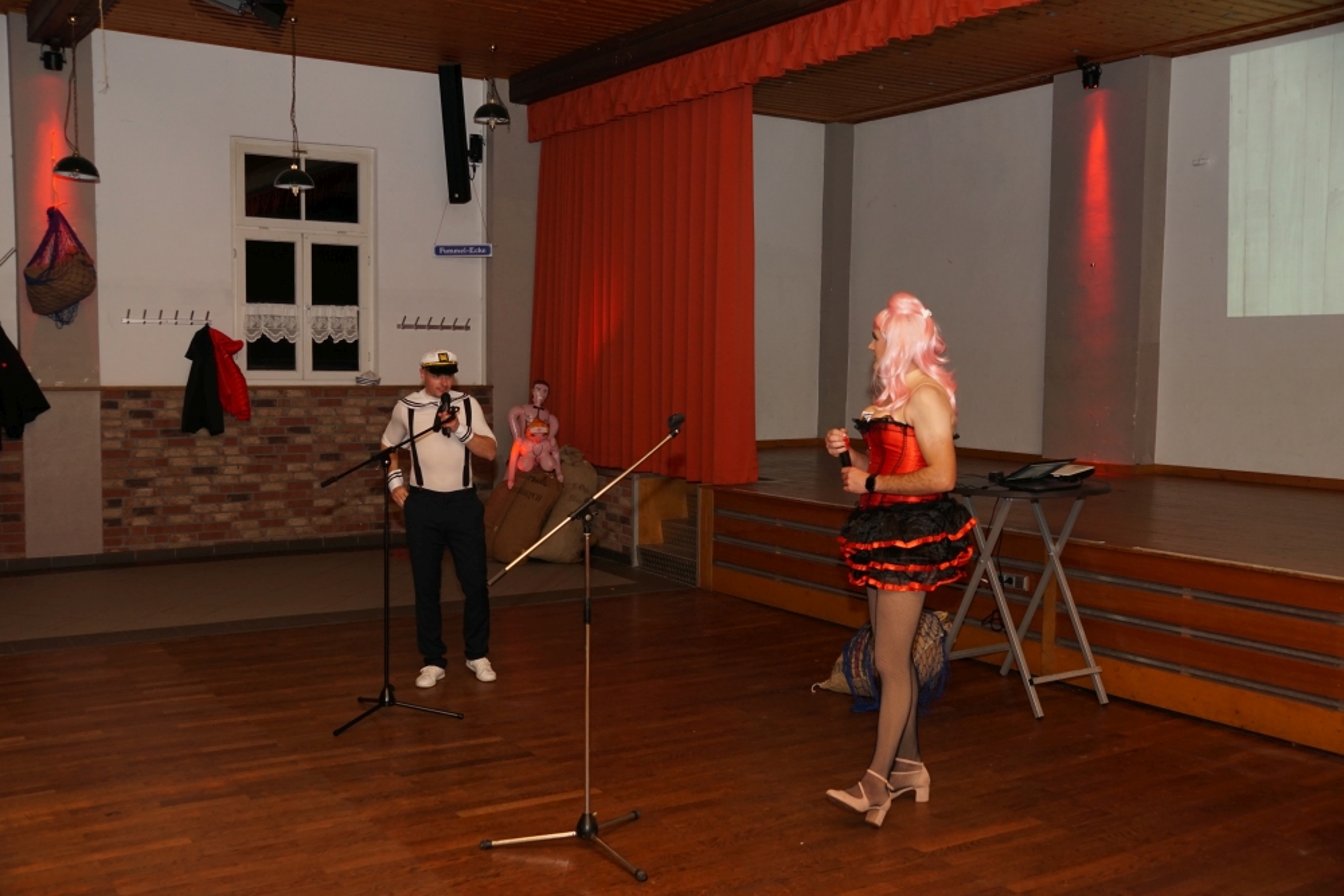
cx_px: 672
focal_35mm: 36
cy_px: 448
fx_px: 1344
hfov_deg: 53.1
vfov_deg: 36.9
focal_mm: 24
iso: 400
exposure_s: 1/80
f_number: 4
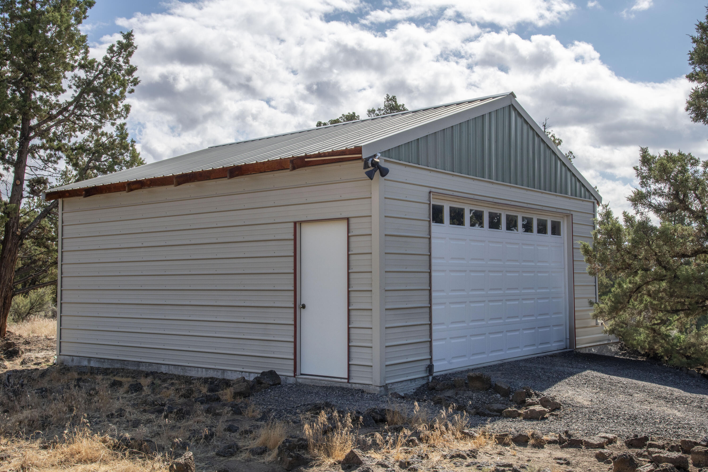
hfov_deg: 50.7
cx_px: 354
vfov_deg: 35.1
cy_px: 236
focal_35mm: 38
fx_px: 747
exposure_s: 1/500
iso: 200
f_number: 11
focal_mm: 38
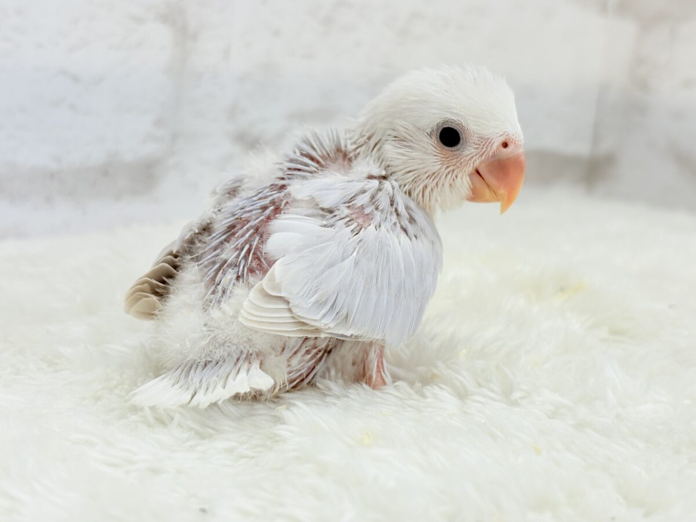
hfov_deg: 36.8
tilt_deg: -11.8
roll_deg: -3.6
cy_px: 261
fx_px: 1046
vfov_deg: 28.0
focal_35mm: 52
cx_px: 348
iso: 50
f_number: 1.6
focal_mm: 5.96
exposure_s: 1/100
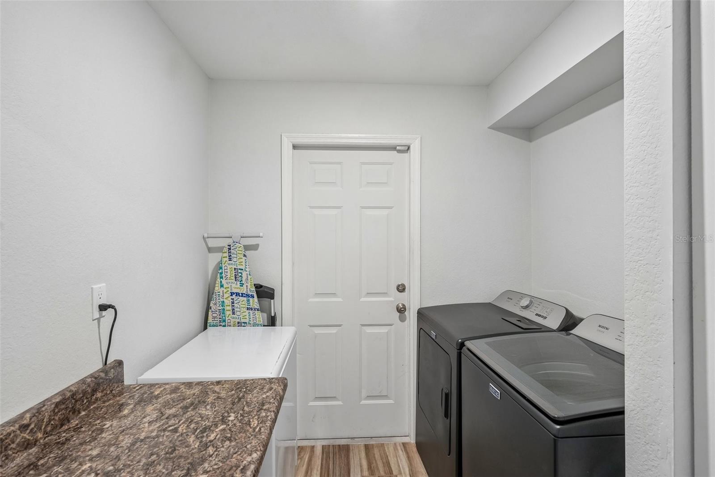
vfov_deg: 65.9
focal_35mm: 18
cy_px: 238
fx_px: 367
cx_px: 358
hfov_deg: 88.4
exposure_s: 1/5
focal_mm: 18.5
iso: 400
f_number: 8
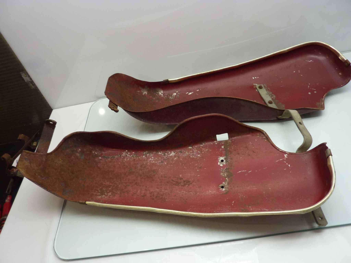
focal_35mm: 25
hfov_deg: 69.4
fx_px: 253
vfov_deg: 54.9
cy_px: 132
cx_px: 176
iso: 200
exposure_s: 1/30
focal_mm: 4.1
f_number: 3.3
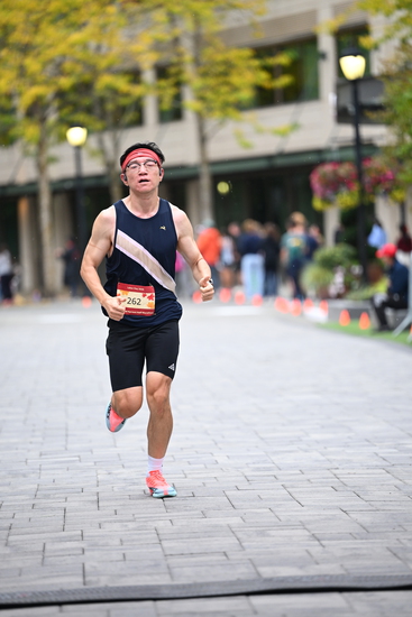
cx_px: 206
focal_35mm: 170
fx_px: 2916
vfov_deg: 12.1
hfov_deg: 8.1
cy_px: 308
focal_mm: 170
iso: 1250
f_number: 2.8
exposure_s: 1/1250
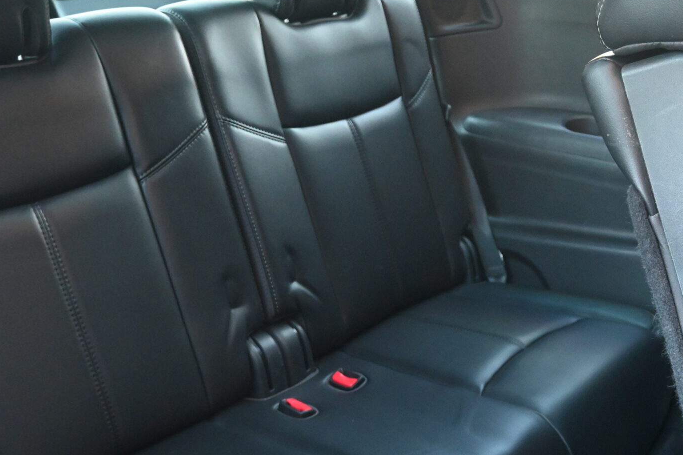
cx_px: 366
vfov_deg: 29.7
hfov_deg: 43.6
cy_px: 300
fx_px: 854
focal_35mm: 45
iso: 4000
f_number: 3.5
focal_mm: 16
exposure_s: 1/25
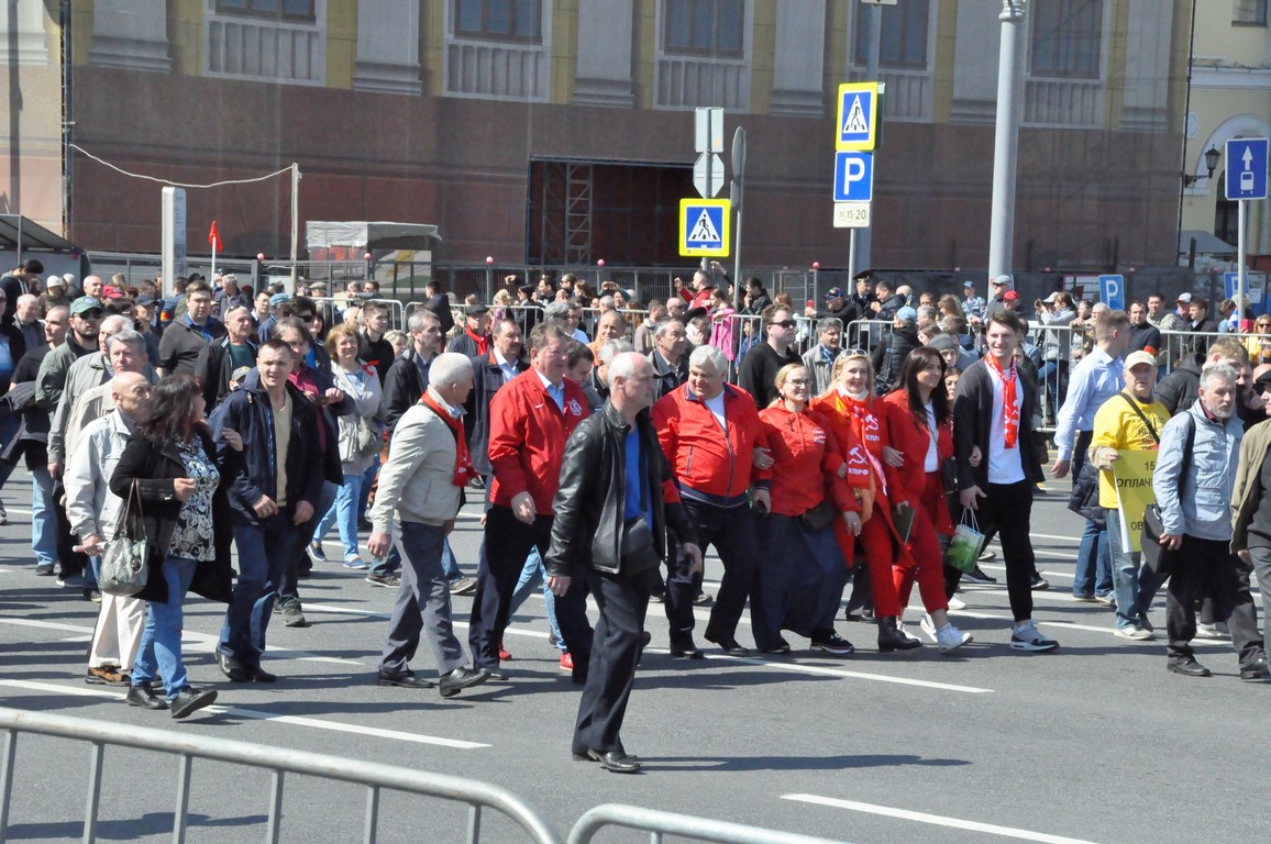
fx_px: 3967
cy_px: 422
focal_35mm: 112
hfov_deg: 18.2
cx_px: 636
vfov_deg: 12.1
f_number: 10
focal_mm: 75
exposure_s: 1/4000
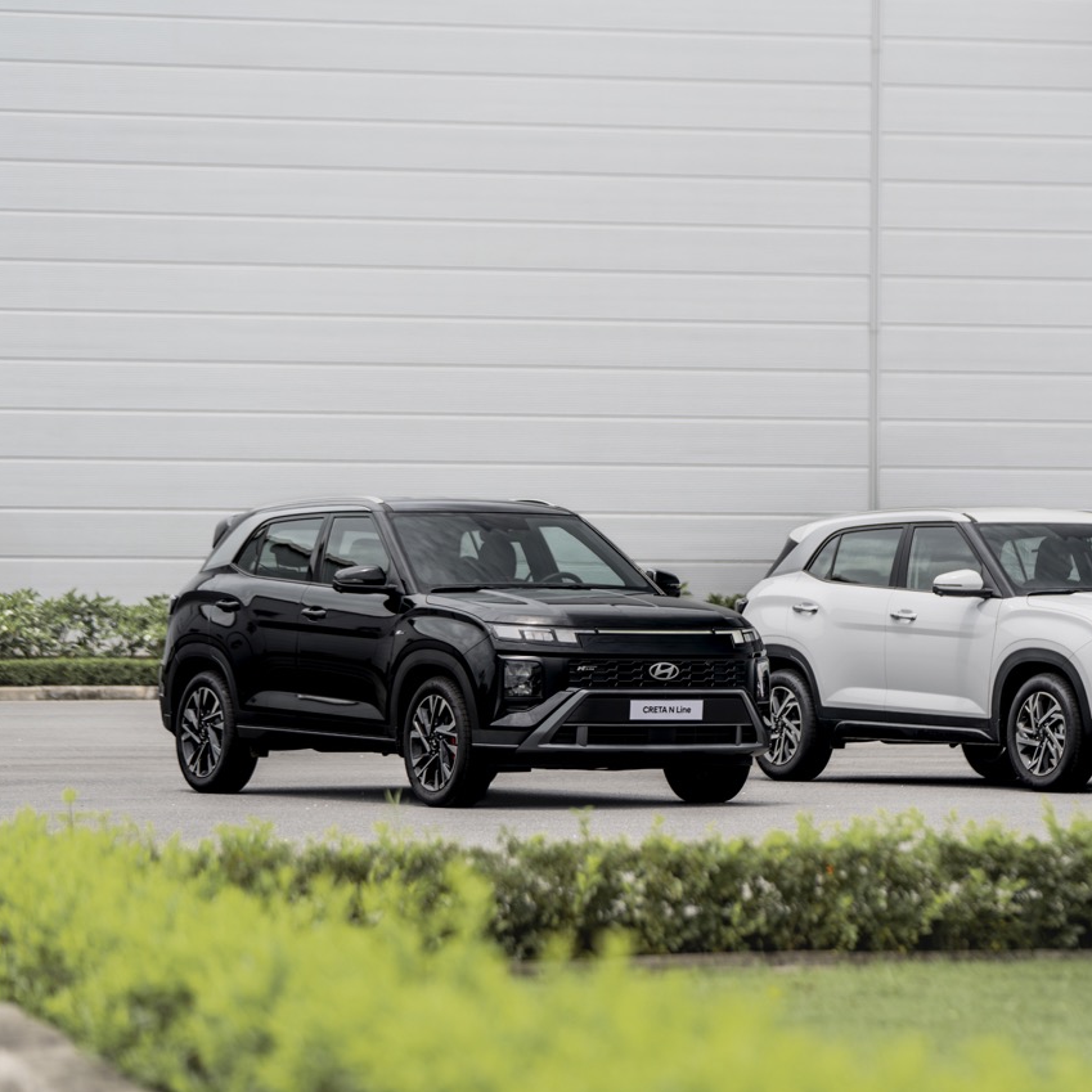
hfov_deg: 10.6
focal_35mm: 164
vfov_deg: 10.7
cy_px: 547
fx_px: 5853
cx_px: 713
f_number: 3.2
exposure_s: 1/800
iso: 100
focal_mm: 128
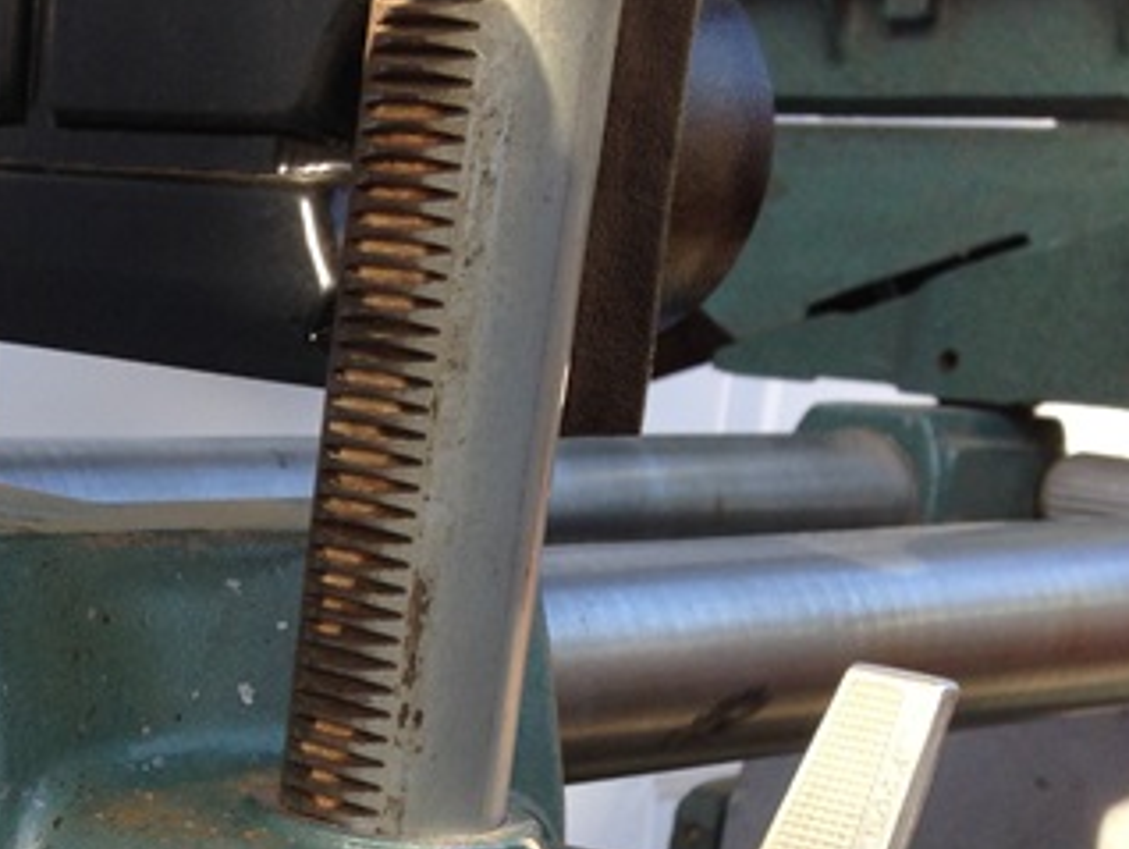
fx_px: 2709
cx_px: -46
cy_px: 881
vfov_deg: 17.3
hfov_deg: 22.5
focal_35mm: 83
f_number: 2.4
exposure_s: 1/221
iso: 50
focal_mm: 4.12
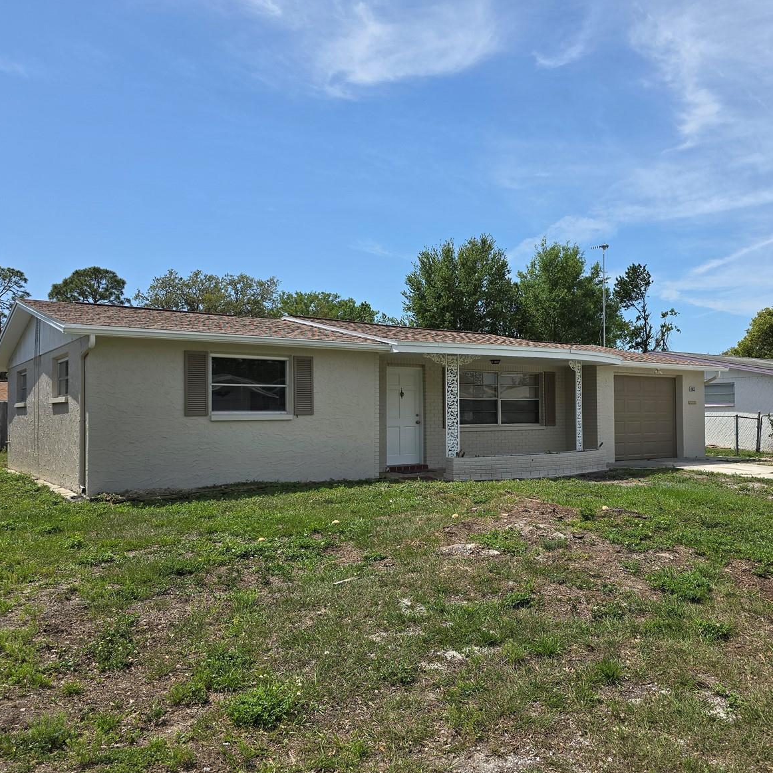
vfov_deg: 57.3
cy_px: 387
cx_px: 443
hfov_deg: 57.1
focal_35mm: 28
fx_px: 707
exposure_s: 1/1160
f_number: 1.7
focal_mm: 6.3
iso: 12
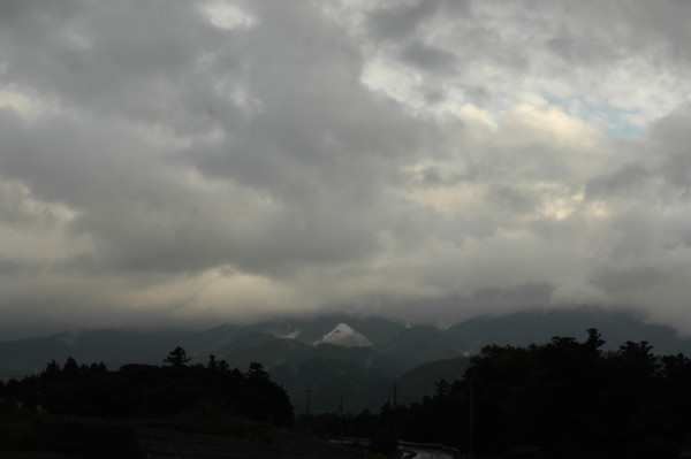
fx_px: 1726
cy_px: 230
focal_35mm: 90
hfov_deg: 22.6
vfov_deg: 15.2
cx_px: 346
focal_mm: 60
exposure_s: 1/320
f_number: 9
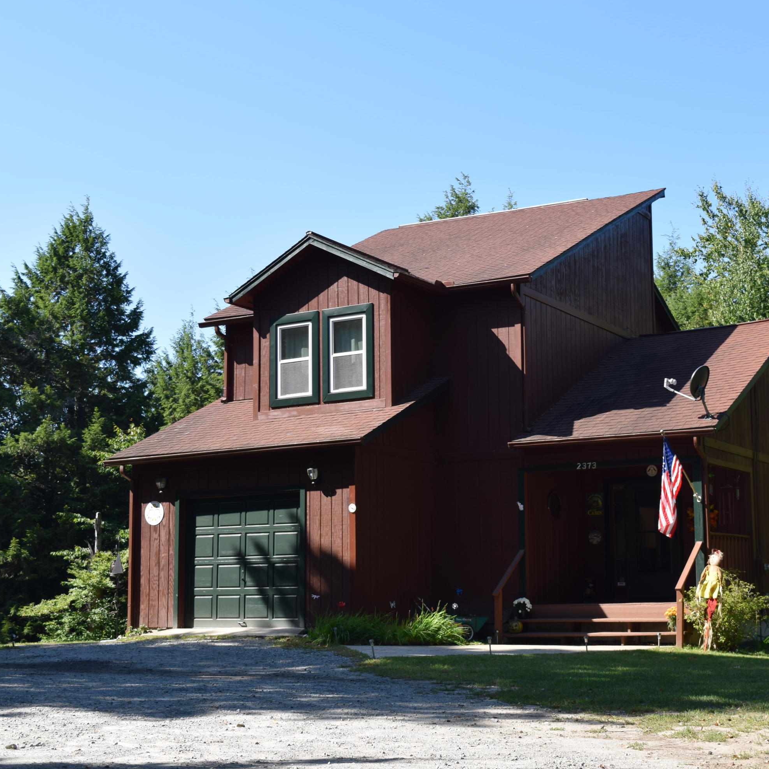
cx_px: 478
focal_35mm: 58
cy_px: 387
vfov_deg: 29.6
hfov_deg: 29.4
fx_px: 1458
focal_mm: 30
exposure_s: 1/200
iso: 100
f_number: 7.1
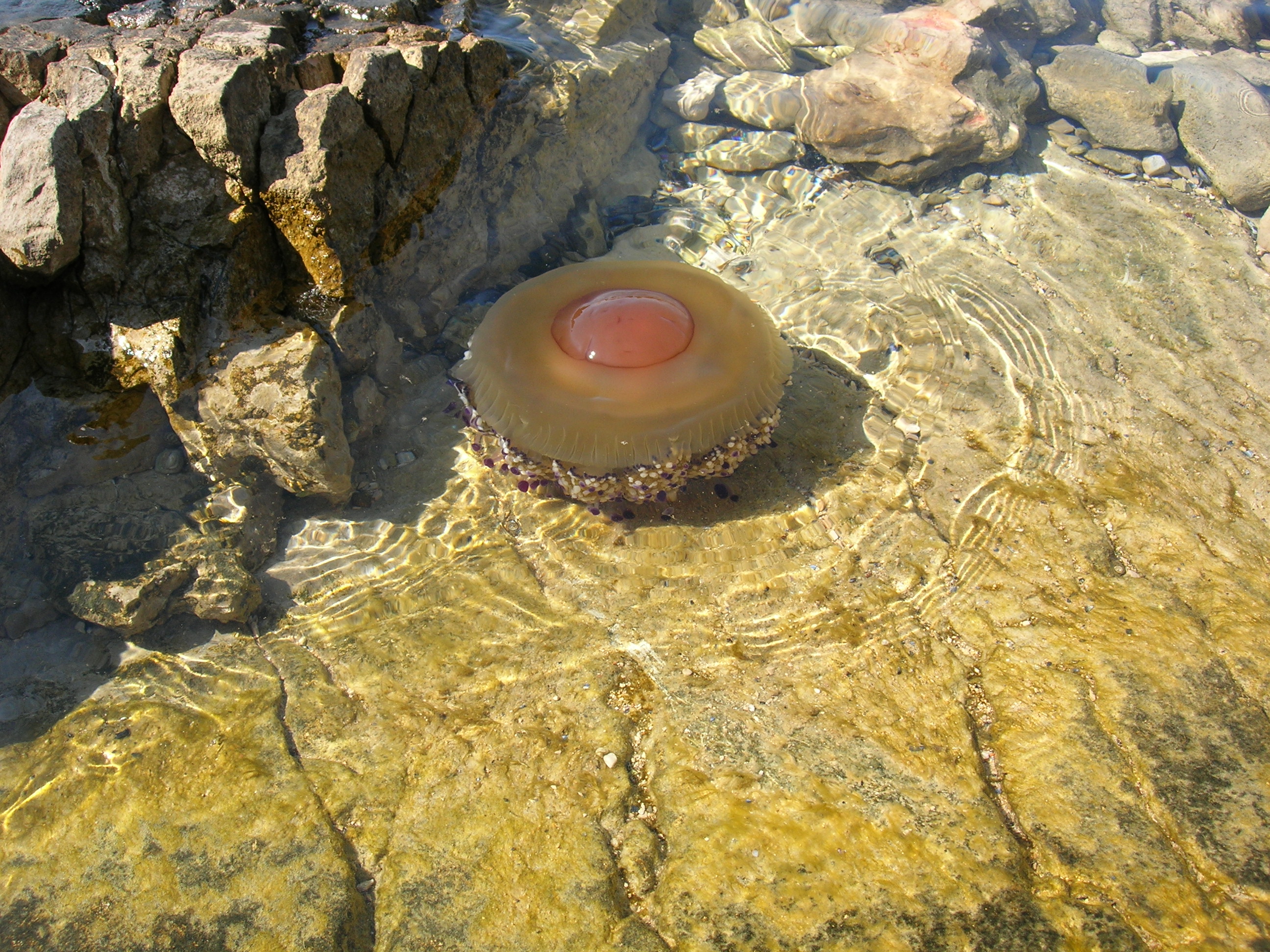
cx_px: 635
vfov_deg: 37.7
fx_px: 1394
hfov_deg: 49.0
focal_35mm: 38
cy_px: 476
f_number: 4.8
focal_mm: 7.8
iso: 64
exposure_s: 1/223
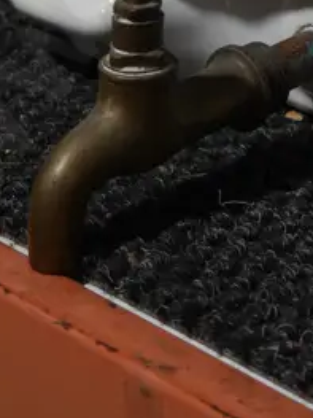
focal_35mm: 148
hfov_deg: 9.9
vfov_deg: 12.1
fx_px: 1786
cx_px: 369
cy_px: -372
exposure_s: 1/80
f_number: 4.1
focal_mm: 19
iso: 200
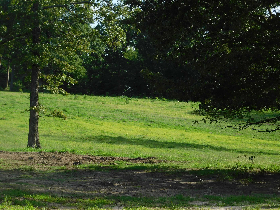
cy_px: 105
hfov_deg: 13.3
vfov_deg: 10.0
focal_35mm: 148
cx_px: 140
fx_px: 1197
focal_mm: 26.3
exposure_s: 1/400
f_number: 5.1
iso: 125
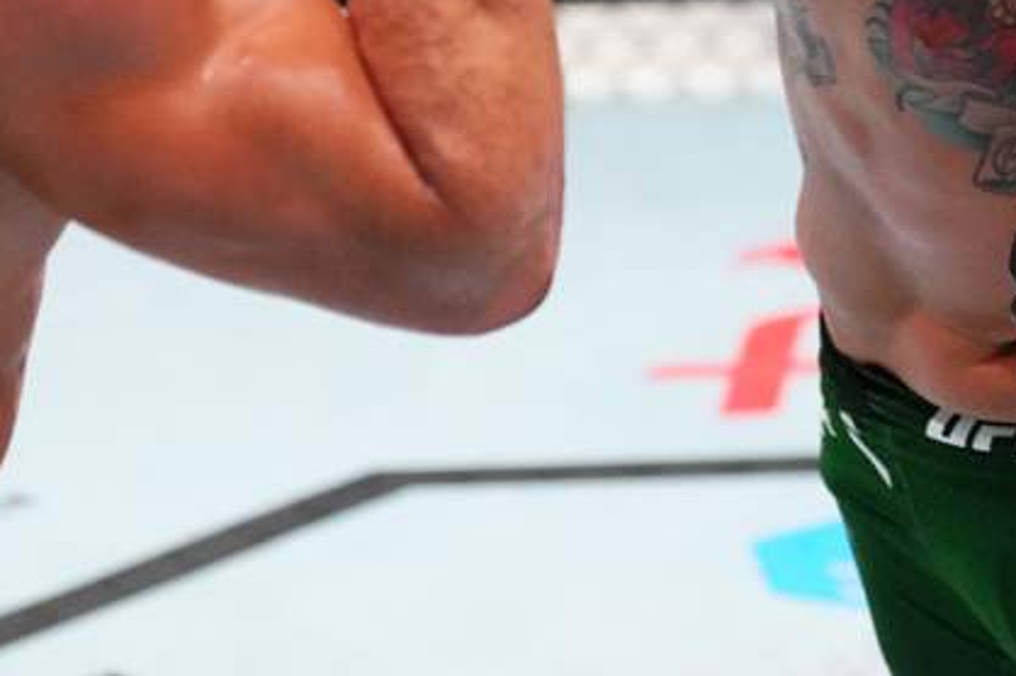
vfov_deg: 7.5
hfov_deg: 11.4
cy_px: -158
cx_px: 632
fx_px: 5104
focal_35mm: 181
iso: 5000
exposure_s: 1/1250
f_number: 2.8
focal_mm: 70
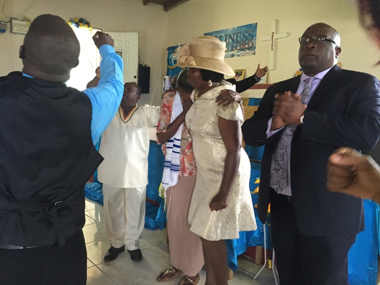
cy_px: 142
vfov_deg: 48.2
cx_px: 190
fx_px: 318
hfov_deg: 61.7
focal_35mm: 29
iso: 200
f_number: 2.2
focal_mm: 4.15
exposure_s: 1/30
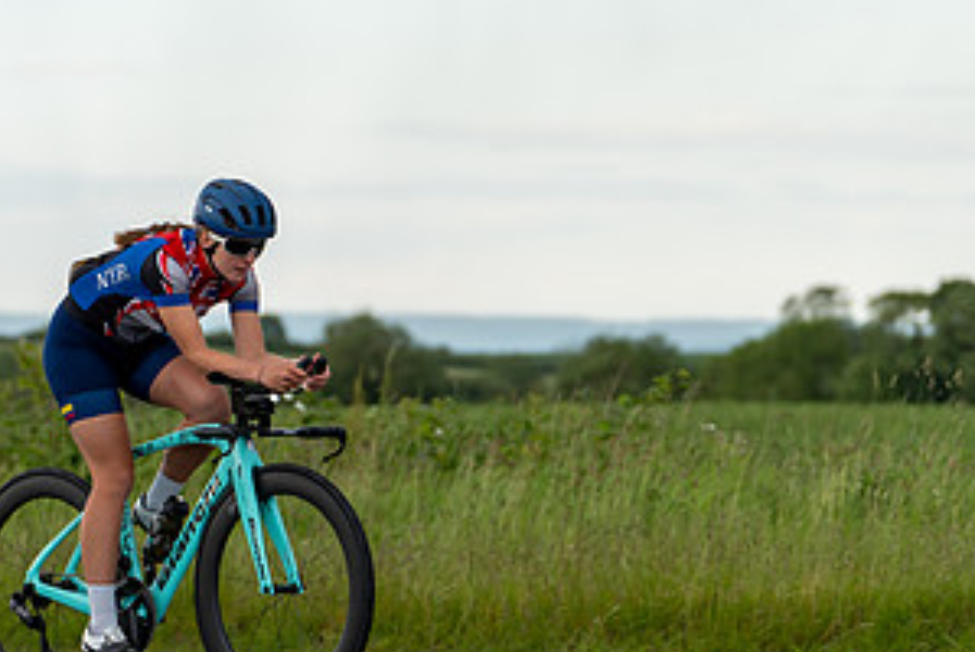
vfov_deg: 6.2
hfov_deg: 9.3
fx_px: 5991
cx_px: 183
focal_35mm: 221
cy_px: 315
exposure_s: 1/500
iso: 250
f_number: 3.2
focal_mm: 114
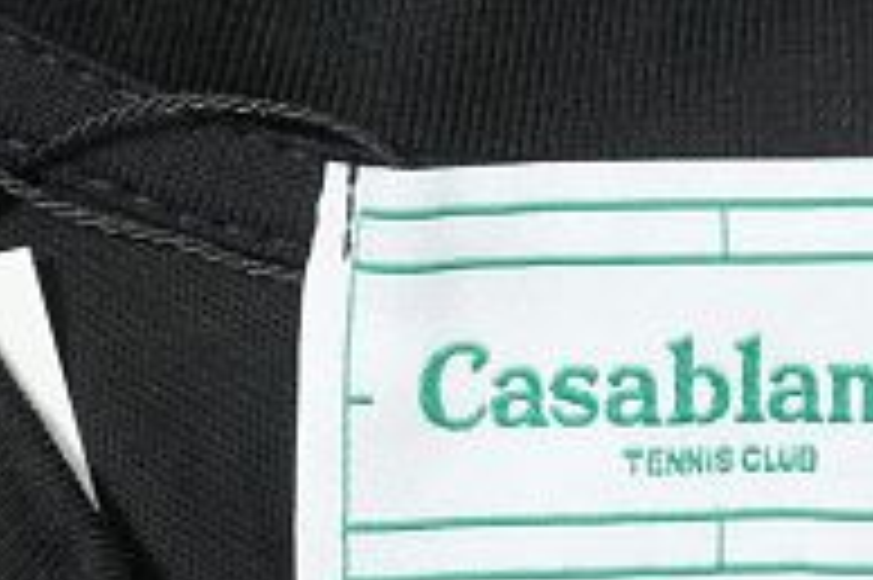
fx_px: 3004
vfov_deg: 11.0
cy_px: 250
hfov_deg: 16.3
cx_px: 814
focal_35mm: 124
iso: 1600
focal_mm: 20
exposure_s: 1/100
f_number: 10
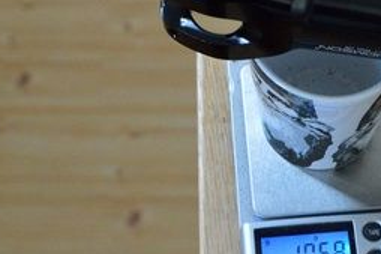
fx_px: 1269
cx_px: 328
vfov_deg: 11.4
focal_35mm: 120
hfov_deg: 16.9
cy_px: 95
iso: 3200
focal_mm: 28
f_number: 5
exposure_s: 1/200
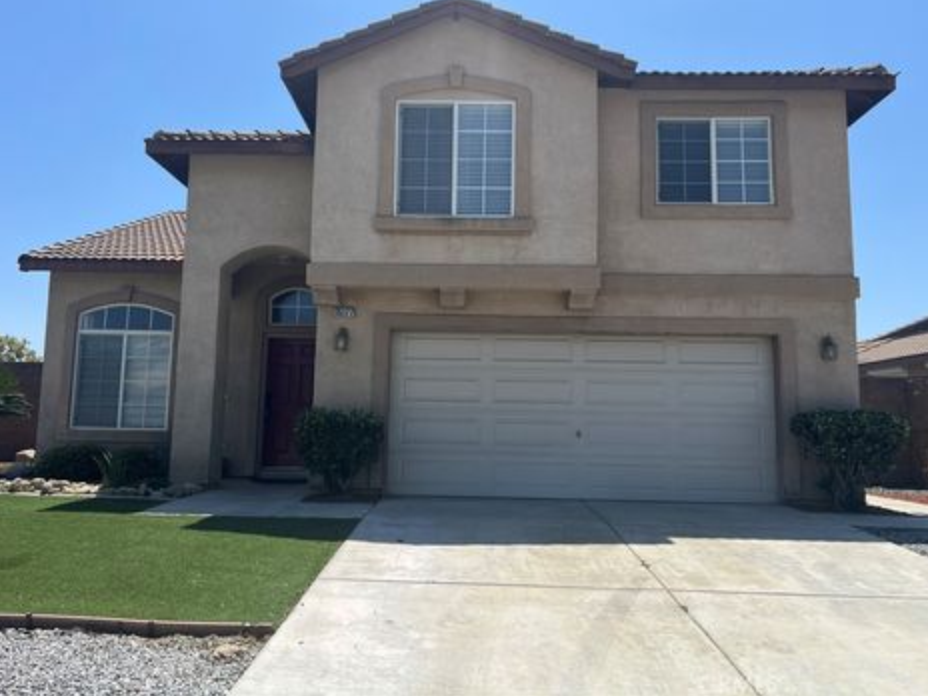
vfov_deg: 49.7
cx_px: 452
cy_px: 323
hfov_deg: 63.4
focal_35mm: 28
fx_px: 751
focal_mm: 5.7
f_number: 1.5
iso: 50
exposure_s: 1/4630
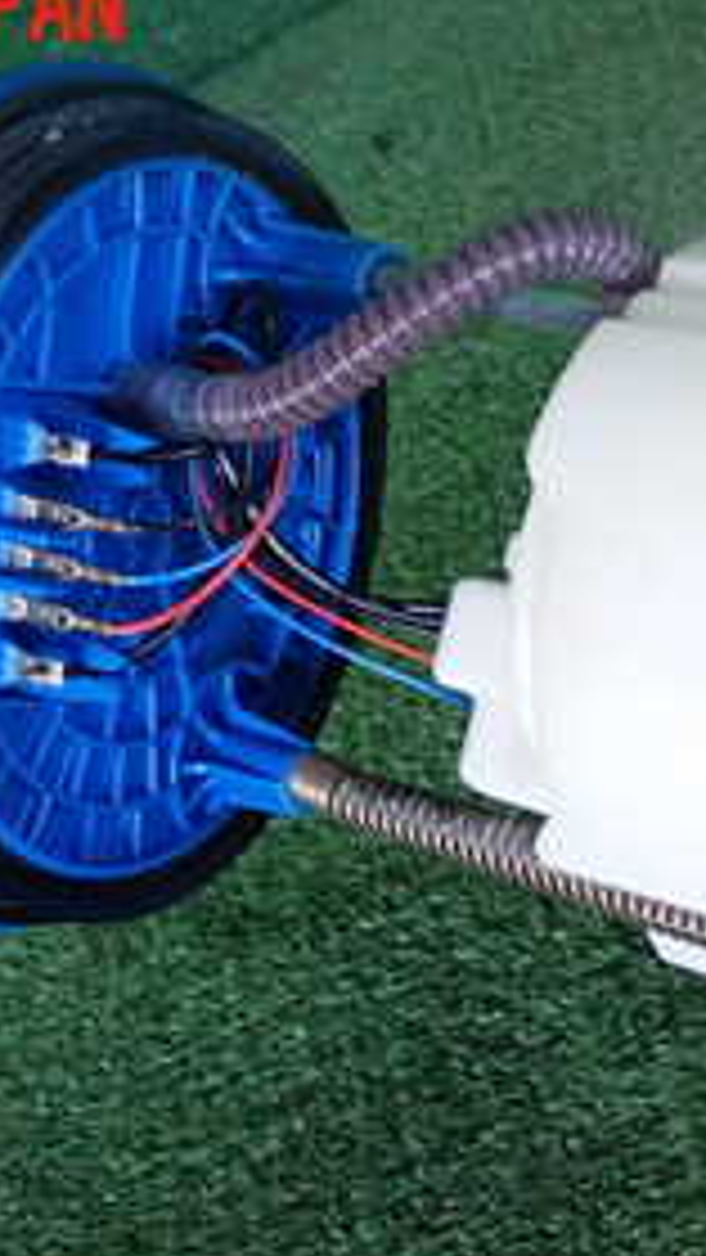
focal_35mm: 89
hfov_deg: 13.5
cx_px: 657
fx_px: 2961
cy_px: 968
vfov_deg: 23.6
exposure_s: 1/125
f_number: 2.7
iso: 320
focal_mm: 6.83
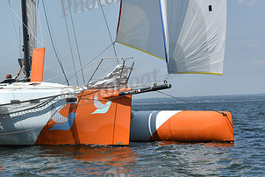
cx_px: 15
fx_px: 1061
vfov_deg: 9.5
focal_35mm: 144
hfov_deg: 14.1
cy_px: 52
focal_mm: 75
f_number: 9
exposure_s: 1/1250
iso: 250
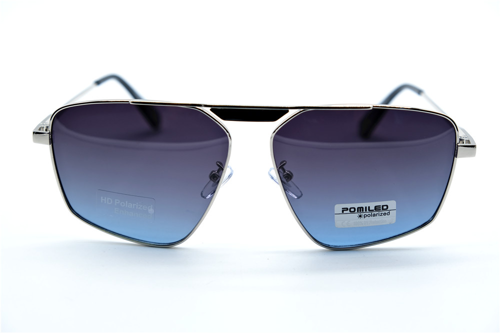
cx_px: 250
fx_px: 930
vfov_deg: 20.3
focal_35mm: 67
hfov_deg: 30.1
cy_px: 166
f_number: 5.6
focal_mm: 44.4
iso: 160
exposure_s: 1/140
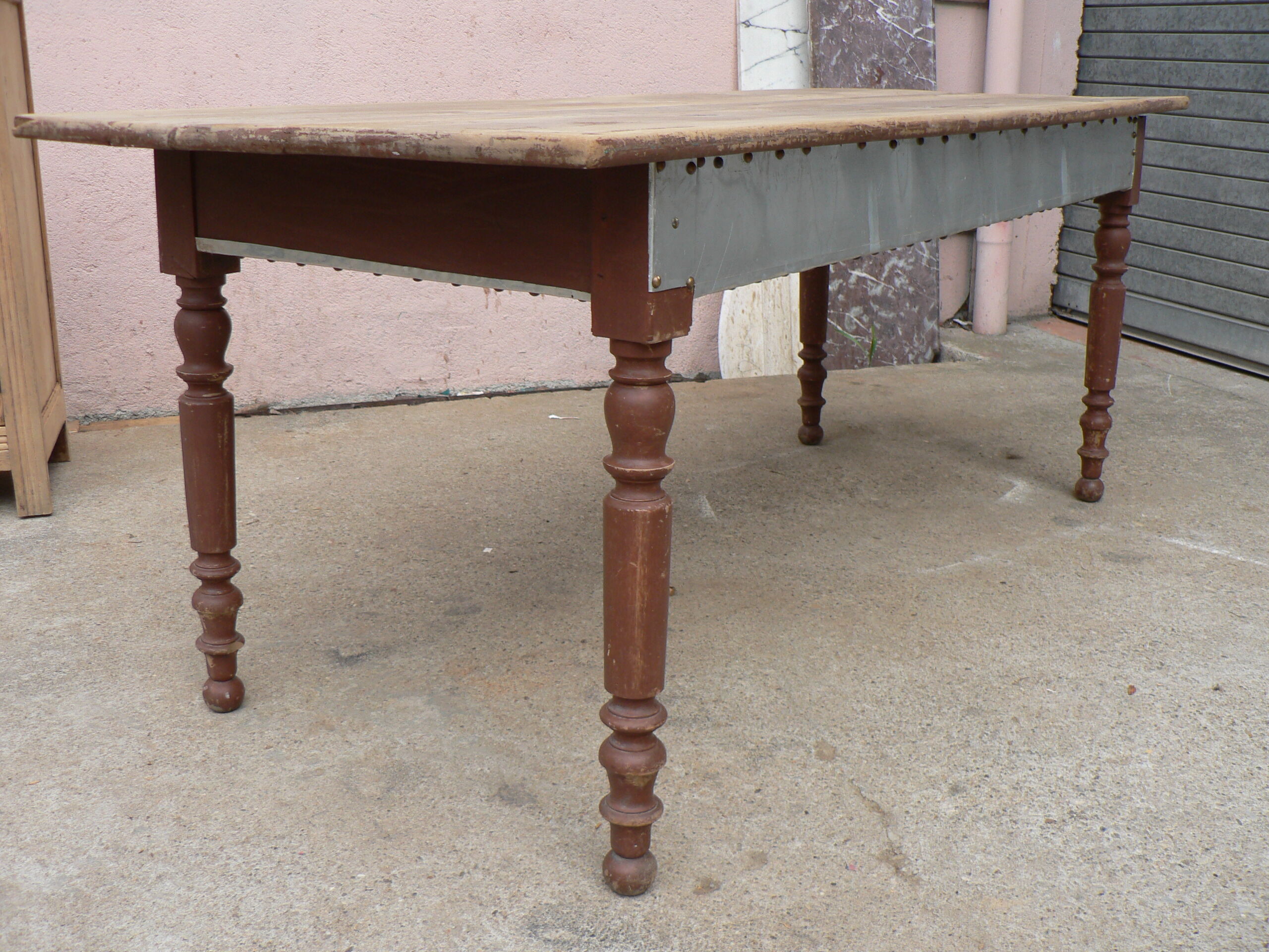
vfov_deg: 39.7
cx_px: 634
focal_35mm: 36
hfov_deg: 51.4
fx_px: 1320
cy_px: 476
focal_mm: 6
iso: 80
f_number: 2.8
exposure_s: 1/400
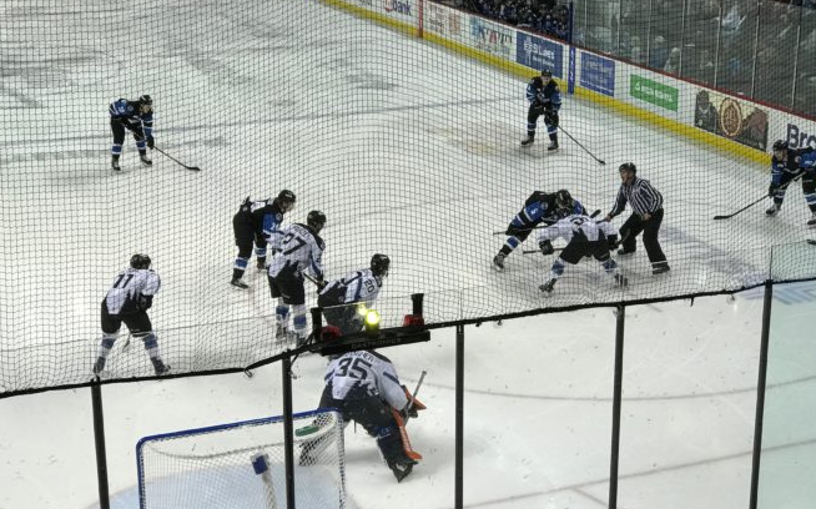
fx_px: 1578
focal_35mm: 71
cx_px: 406
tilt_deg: -19.3
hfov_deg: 29.0
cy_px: 307
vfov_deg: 18.3
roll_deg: -0.6
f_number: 2.8
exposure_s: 1/59
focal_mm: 6.6
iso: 50
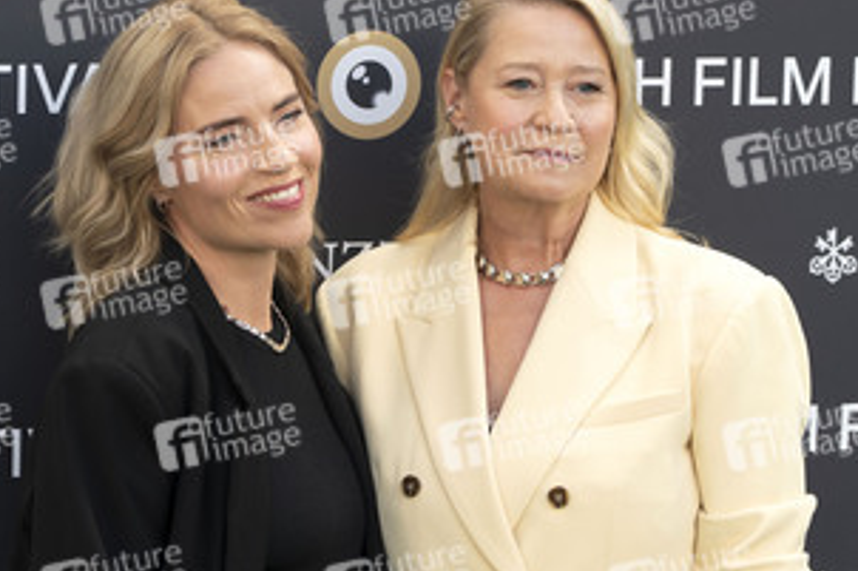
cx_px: 436
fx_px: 5121
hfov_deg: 9.6
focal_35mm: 215
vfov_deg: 6.4
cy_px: 366
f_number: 5.6
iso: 400
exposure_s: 1/200
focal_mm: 144
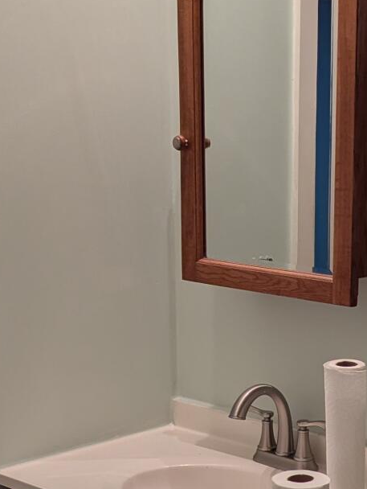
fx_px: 1115
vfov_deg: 24.1
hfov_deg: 18.2
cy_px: 425
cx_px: 375
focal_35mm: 79
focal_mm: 6.81
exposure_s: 1/60
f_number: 1.85
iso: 181
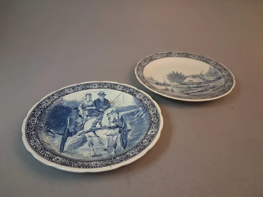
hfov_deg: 65.3
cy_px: 98
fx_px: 205
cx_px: 132
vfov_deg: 51.4
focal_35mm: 27
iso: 400
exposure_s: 1/100
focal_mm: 4
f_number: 1.8
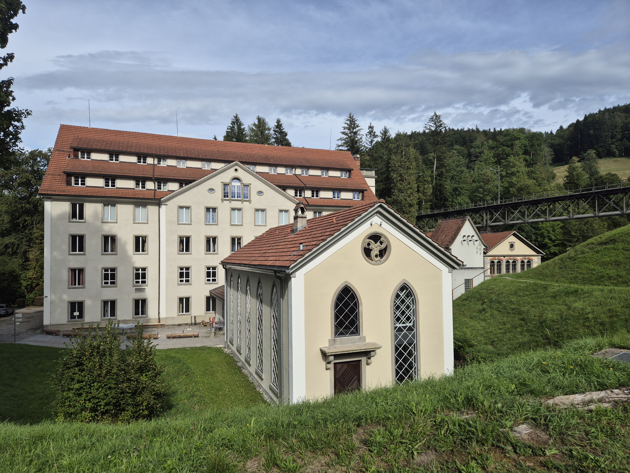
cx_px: 315
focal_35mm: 23
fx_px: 419
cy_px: 236
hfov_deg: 73.9
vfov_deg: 58.9
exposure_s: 1/2264
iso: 25
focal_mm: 5.4
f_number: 1.8
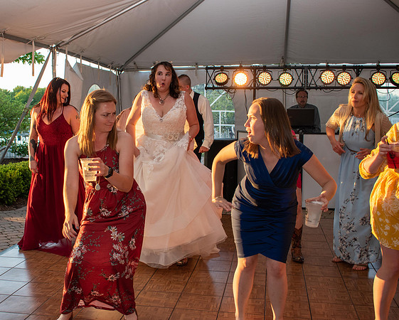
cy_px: 160
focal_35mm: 44
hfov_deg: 41.8
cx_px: 159
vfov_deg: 34.2
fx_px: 520
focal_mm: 26
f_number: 5.6
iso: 400
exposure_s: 1/125
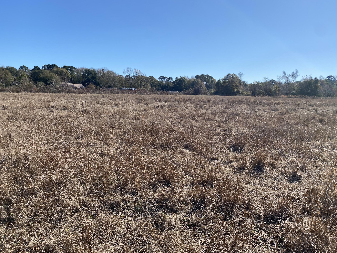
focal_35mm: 26
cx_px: 168
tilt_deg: -7.8
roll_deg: +0.0
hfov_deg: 67.3
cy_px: 126
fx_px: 253
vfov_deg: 53.1
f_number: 1.8
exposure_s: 1/2967
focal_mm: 4.25
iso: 32
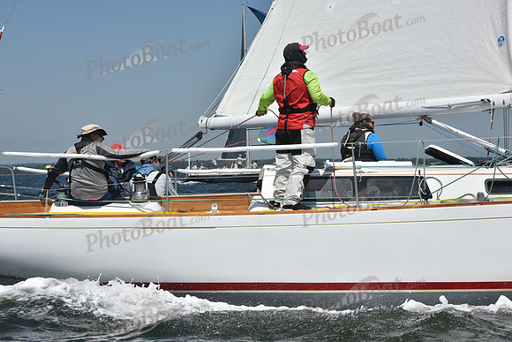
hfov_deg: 24.8
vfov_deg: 16.7
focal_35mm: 82
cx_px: 256
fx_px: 1166
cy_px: 171
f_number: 10
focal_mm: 82
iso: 250
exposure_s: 1/1250
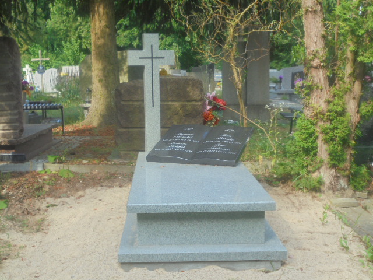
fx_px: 528
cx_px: 186
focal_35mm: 49
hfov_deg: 38.9
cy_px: 140
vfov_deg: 29.7
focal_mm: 8.9
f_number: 4.8
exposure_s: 1/80
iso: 100
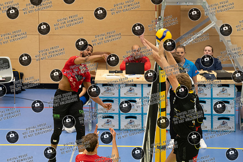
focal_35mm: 227
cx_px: 75
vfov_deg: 6.1
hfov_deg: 9.1
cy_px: 60
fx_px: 1533
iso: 3200
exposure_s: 1/1250
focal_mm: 155
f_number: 3.5
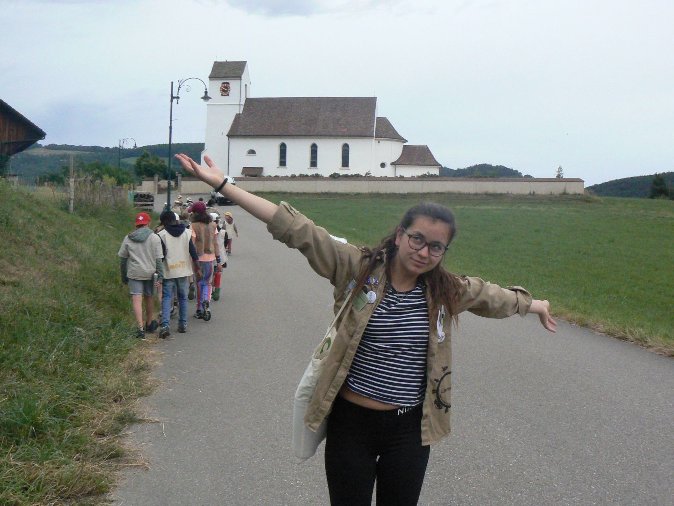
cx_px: 337
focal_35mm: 36
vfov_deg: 39.7
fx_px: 701
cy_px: 253
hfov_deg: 51.4
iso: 400
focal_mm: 6
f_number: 5.6
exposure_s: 1/1600
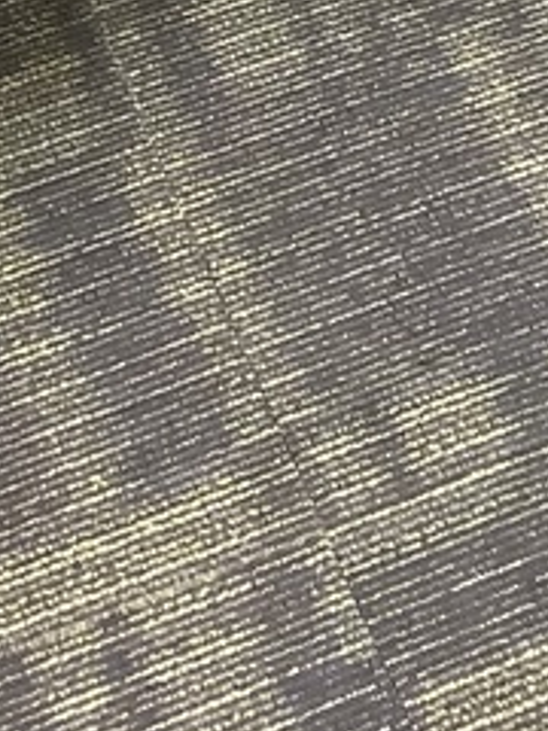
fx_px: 2786
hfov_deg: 11.2
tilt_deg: -44.7
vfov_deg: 13.3
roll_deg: -0.2
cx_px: 73
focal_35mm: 132
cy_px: -643
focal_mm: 3.3
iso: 250
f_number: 2.4
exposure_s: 1/60
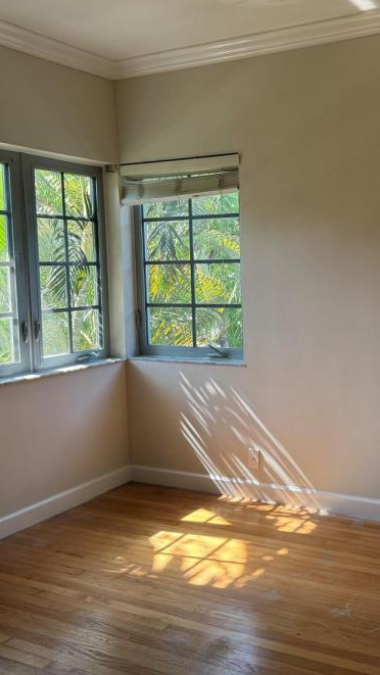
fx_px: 680
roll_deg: +0.9
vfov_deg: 52.7
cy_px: 311
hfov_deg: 30.8
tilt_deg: -4.2
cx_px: 274
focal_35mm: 38
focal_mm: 6.76
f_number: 1.78
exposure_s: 1/121
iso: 100
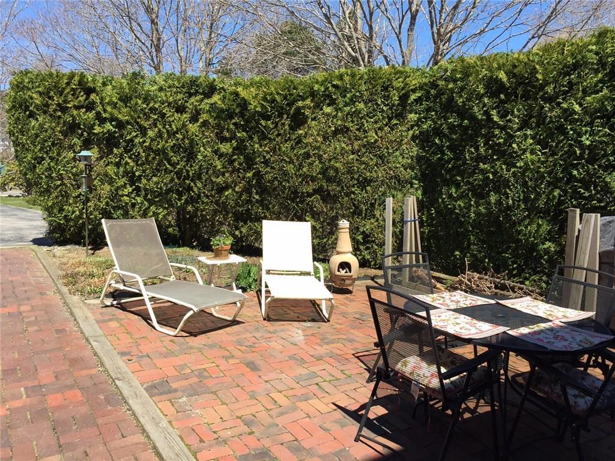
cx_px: 308
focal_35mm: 29
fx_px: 515
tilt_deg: -8.0
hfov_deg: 61.7
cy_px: 230
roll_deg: +0.0
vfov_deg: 48.2
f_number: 2.2
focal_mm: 4.15
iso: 32
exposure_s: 1/1163
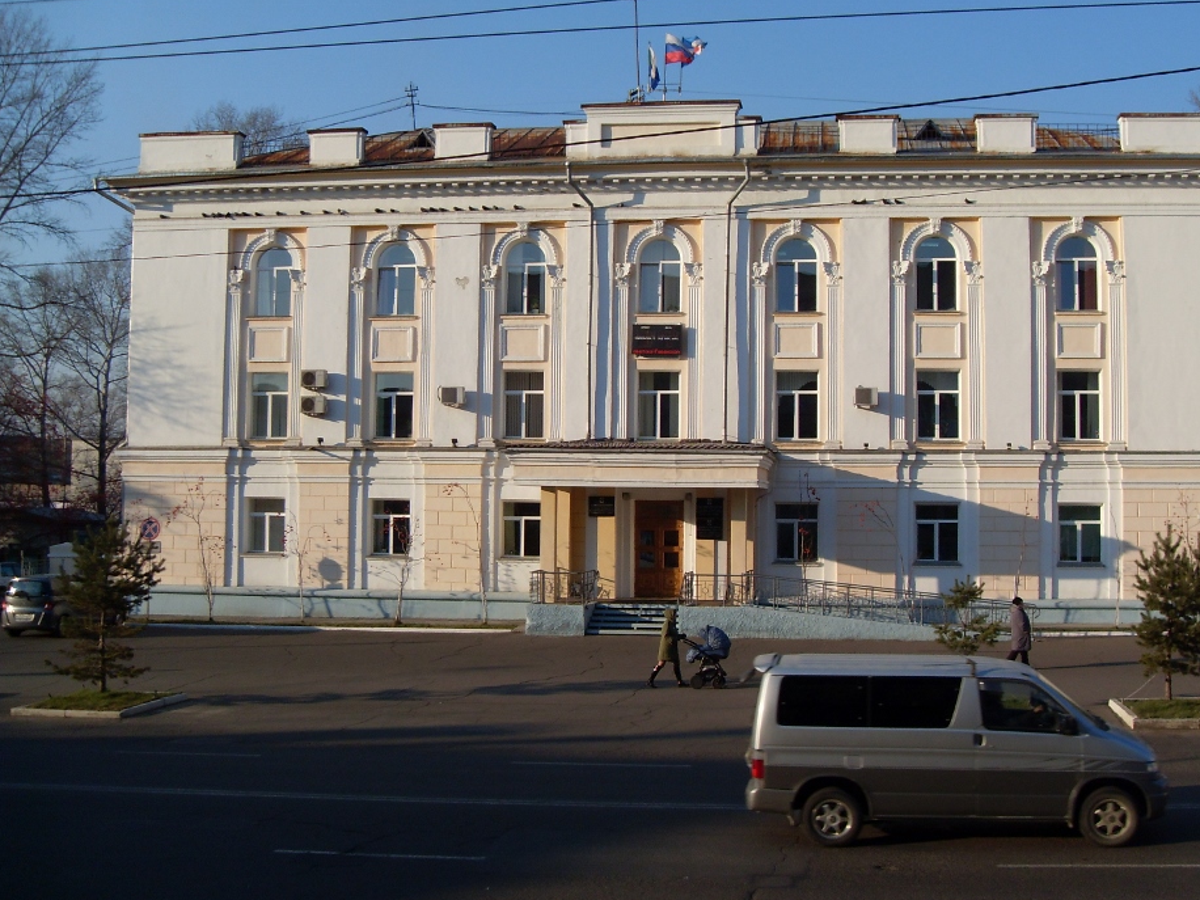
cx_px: 671
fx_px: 1456
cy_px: 435
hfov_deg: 44.7
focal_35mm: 42
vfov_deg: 34.3
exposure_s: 1/250
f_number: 7
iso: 80
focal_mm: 6.3
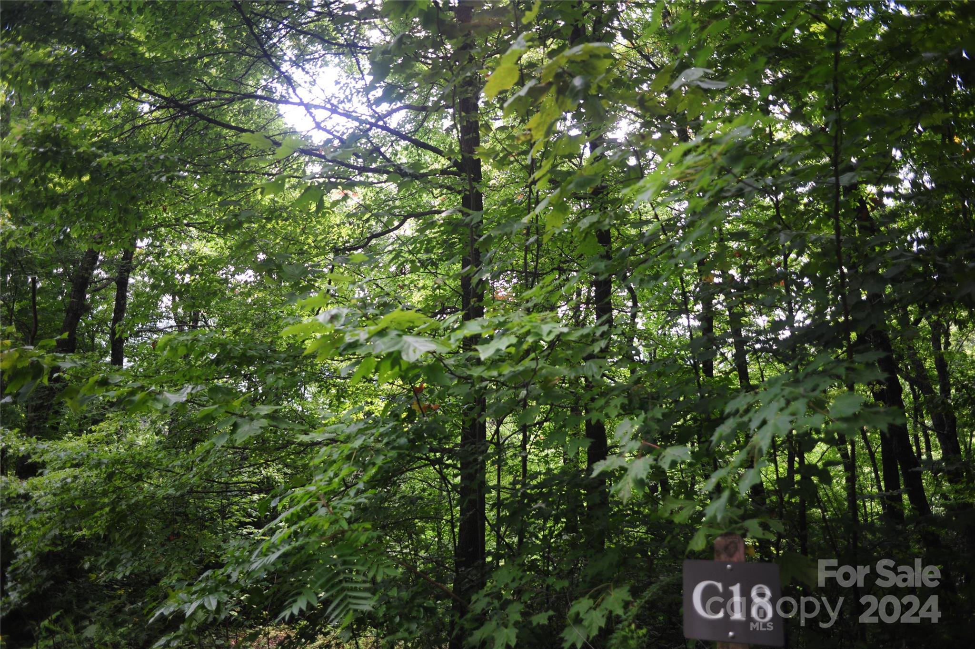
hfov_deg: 73.8
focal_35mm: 24
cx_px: 488
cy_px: 324
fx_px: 649
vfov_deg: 53.1
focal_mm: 24
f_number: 2.8
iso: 200
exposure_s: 1/125
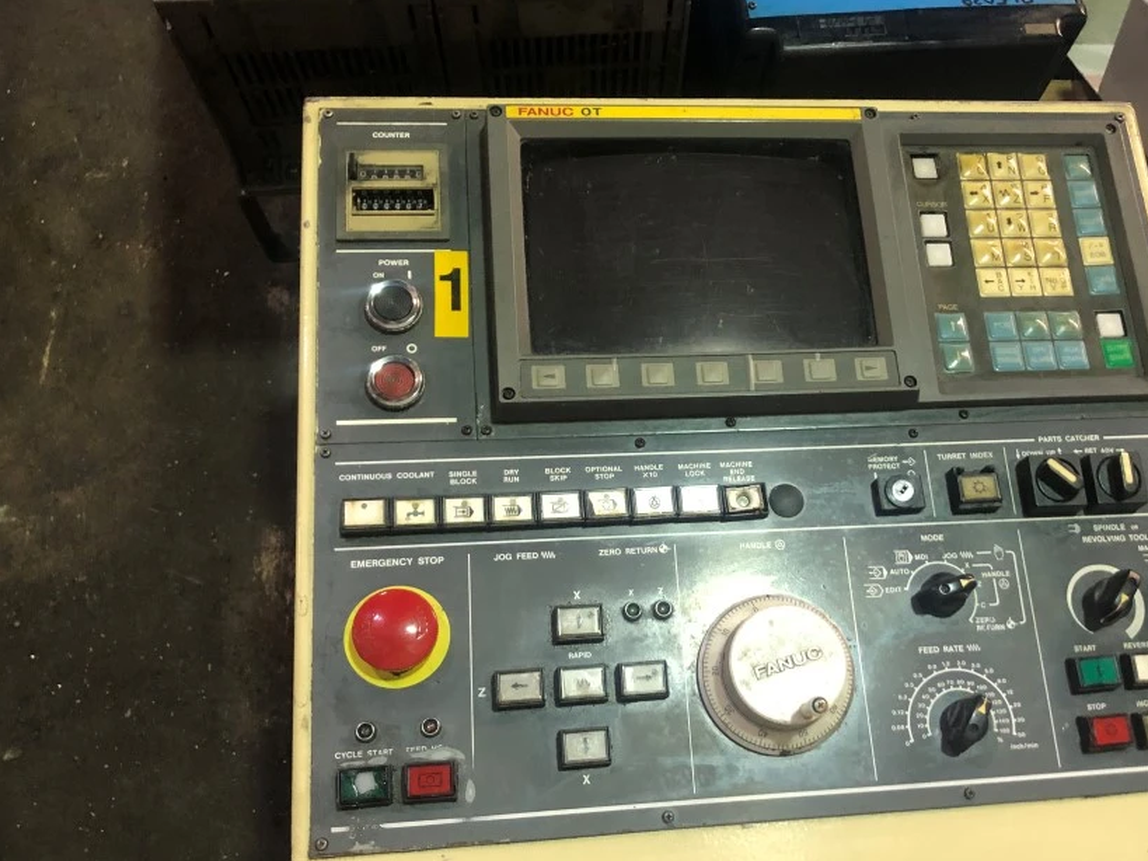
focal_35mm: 35
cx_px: 667
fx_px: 1161
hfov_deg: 52.4
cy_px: 494
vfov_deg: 40.6
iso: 100
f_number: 1.8
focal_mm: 4
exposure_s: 1/11
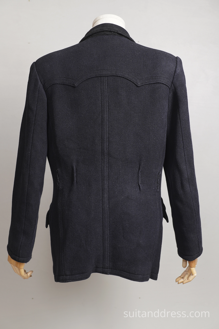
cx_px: 110
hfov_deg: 28.1
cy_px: 164
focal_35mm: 48
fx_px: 438
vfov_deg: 41.1
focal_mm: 32
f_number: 5
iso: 200
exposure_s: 1/15
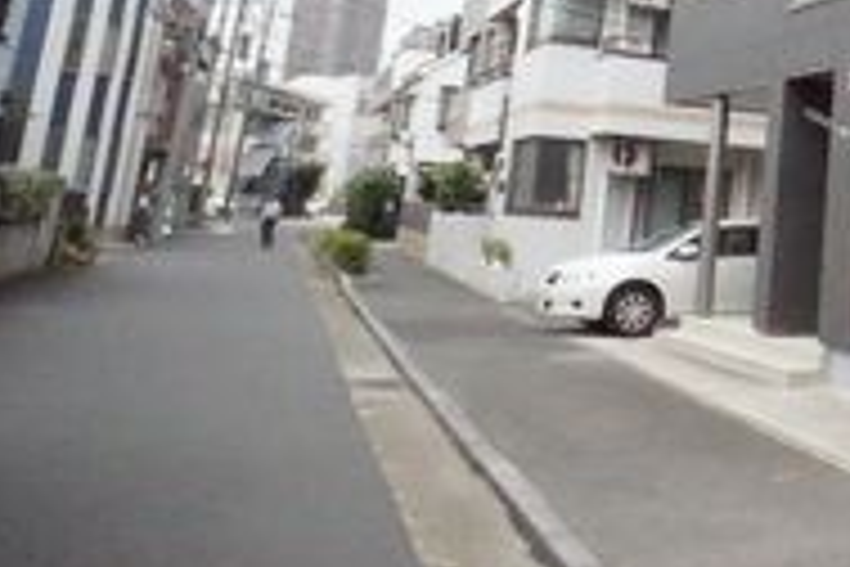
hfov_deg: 28.8
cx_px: 998
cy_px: -22
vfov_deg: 21.4
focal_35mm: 61
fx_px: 1440
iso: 25600
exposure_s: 1/4000
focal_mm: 16
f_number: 20
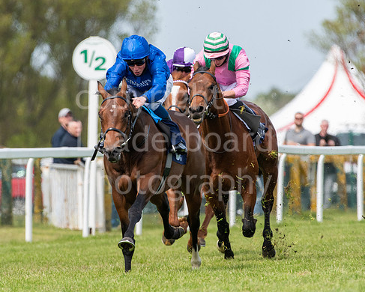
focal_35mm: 751
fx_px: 8116
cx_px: 155
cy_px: 135
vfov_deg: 2.1
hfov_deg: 2.6
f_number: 6.3
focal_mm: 410
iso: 640
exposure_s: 1/1600
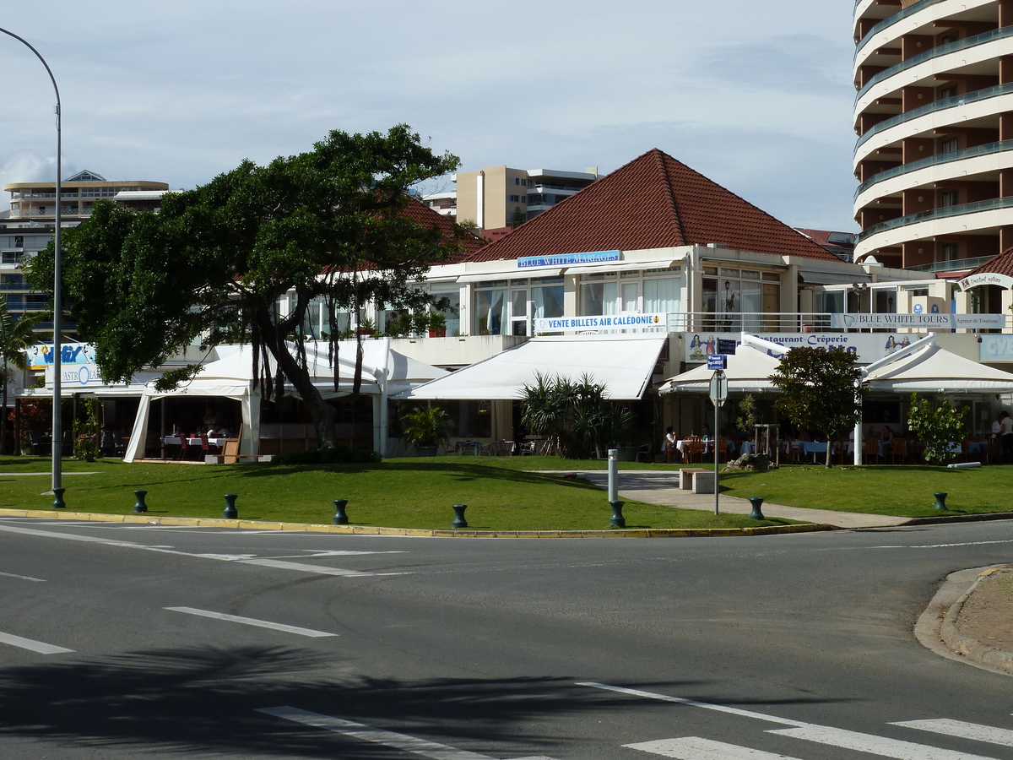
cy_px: 380
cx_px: 506
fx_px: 1844
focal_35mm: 63
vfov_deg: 23.3
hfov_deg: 30.7
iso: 80
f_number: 5.6
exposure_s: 1/640
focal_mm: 10.3
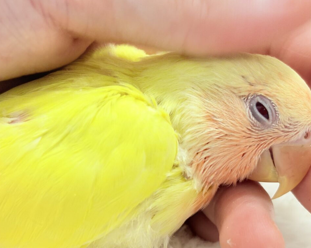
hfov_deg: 29.6
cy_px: 145
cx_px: 145
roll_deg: +0.7
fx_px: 589
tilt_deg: -26.2
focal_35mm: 64
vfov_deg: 23.8
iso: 64
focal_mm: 5.96
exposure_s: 1/50
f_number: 1.6
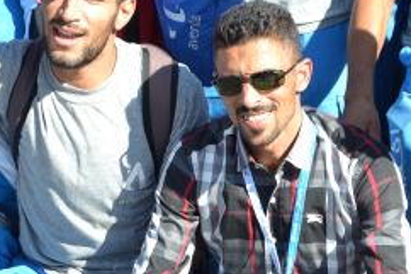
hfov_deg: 10.4
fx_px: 2259
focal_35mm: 198
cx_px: 61
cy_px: 165
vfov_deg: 6.9
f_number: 7.1
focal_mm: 50
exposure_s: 1/200
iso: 100
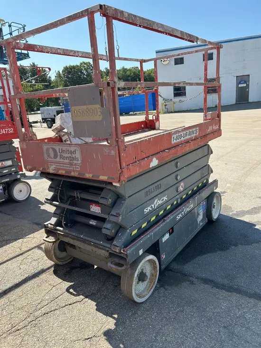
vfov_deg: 67.3
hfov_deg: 53.1
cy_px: 174
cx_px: 130
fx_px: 261
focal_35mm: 26
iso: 50
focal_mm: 5.7
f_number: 1.5
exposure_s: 1/1972
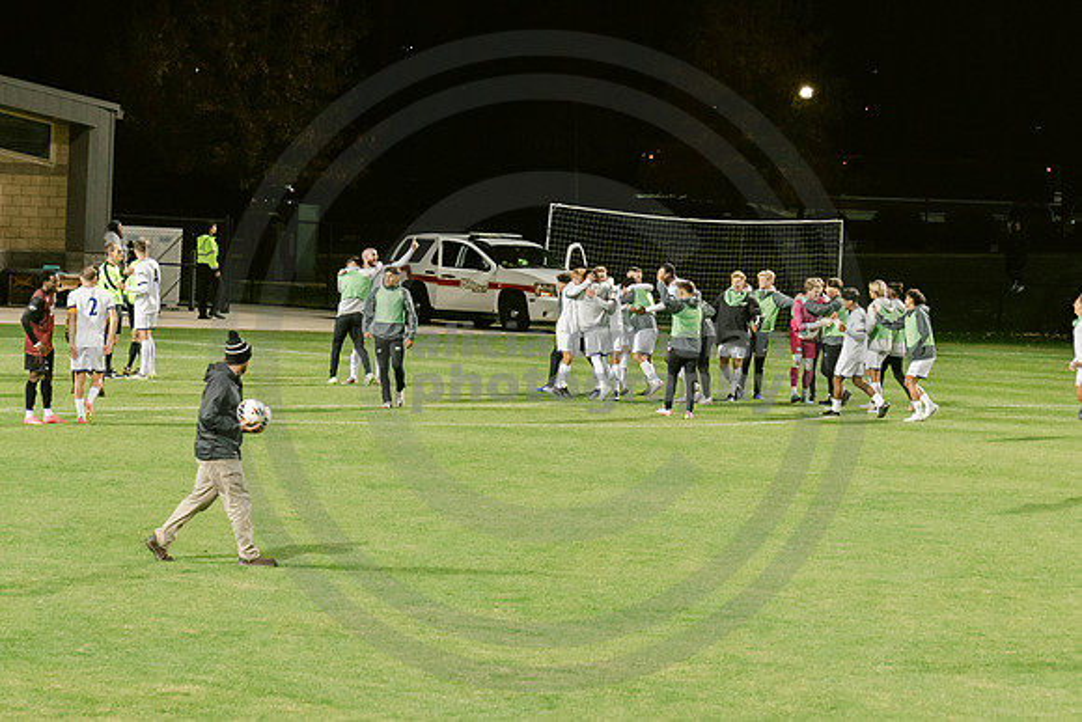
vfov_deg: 8.1
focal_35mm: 170
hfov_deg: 12.1
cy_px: 345
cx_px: 722
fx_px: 5108
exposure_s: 1/160
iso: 2000
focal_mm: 70
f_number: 4
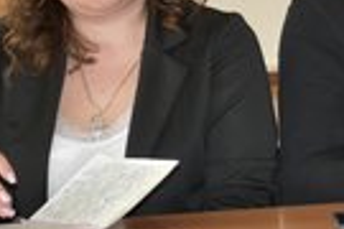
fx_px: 1787
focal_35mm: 187
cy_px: -13
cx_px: 489
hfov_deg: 10.7
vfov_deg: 7.3
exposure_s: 1/125
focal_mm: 42
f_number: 5.6
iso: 400
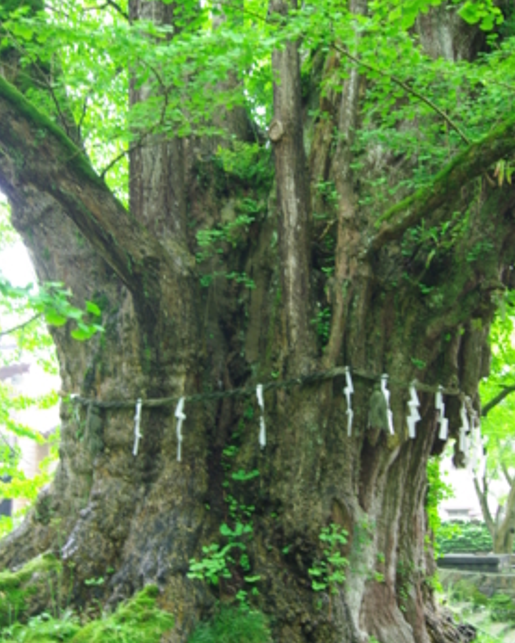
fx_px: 838
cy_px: 348
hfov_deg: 34.1
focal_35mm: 44
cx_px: 278
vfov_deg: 42.0
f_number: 4
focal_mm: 24
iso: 200
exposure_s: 1/3.33
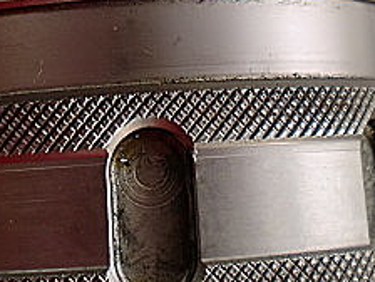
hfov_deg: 19.6
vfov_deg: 14.1
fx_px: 1083
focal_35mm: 100
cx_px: 166
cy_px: -102
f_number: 3.1
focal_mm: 6.3
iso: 64
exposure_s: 1/125
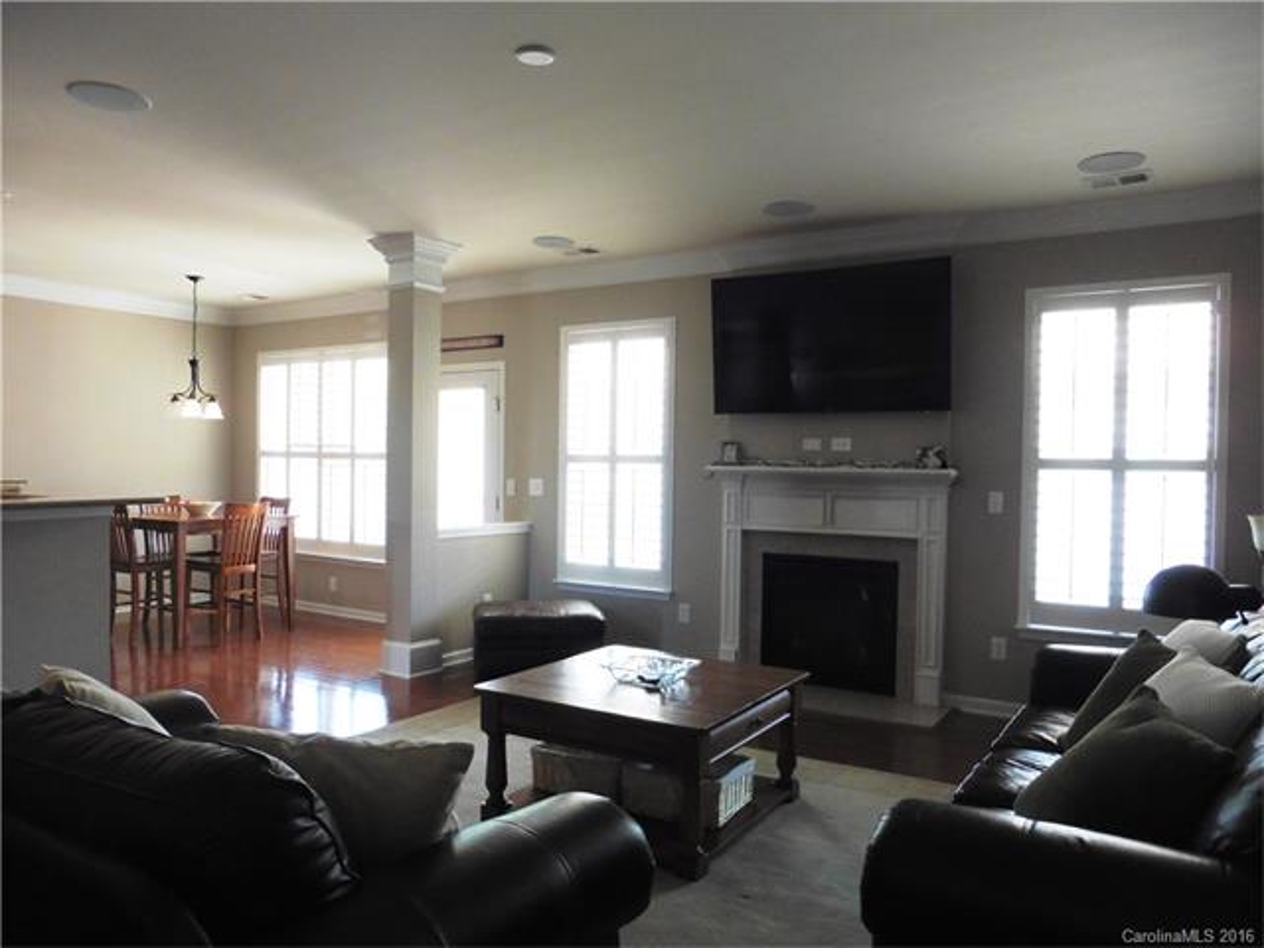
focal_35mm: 24
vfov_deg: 56.8
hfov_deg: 71.6
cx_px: 632
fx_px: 876
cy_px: 474
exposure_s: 1/60
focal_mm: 4.3
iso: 400
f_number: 3.3
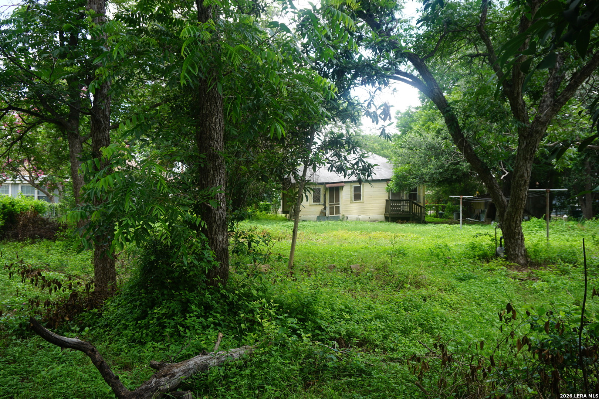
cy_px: 200
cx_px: 300
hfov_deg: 59.5
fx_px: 524
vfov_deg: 41.7
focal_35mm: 32
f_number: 5.6
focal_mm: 21
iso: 100
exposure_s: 1/60
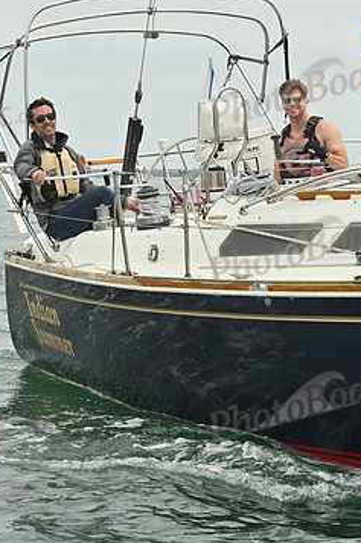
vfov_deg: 13.2
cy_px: 191
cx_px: 130
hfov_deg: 8.8
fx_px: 2334
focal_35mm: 155
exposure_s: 1/800
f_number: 11
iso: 320
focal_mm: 95
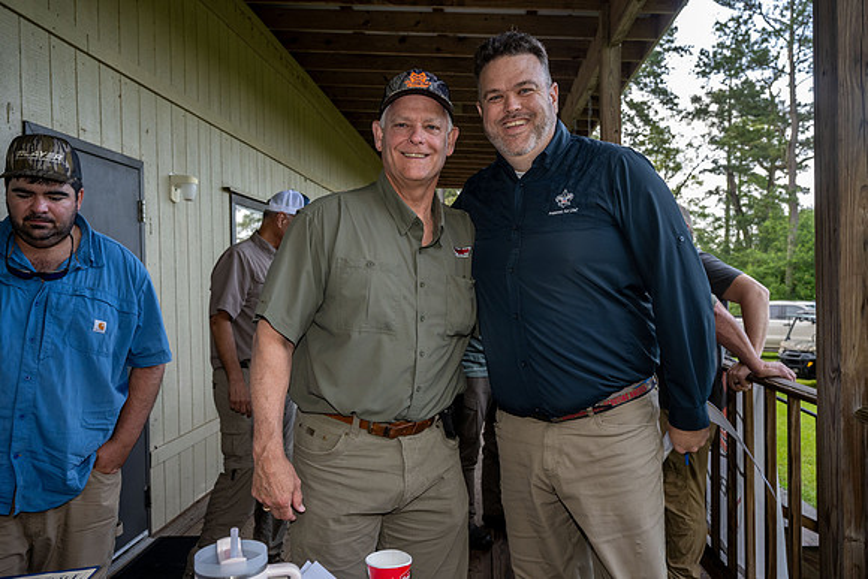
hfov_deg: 61.9
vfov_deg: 43.6
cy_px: 290
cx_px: 434
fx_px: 723
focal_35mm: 30
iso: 800
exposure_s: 1/125
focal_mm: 30
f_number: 5.6
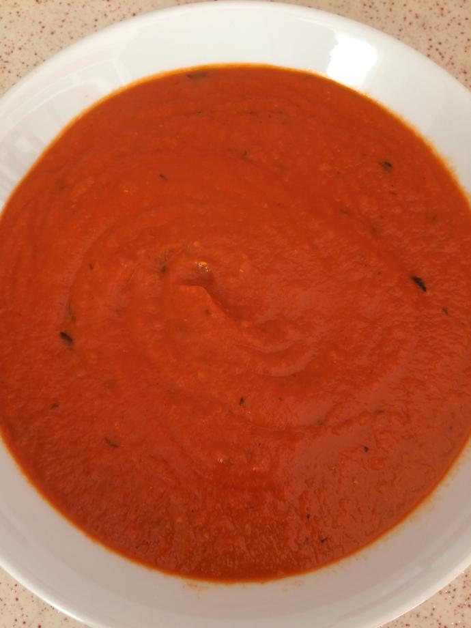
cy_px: 314
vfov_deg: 61.7
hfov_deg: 48.2
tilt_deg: -80.5
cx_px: 236
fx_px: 526
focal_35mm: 29
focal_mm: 4.15
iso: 32
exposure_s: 1/33
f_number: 2.2
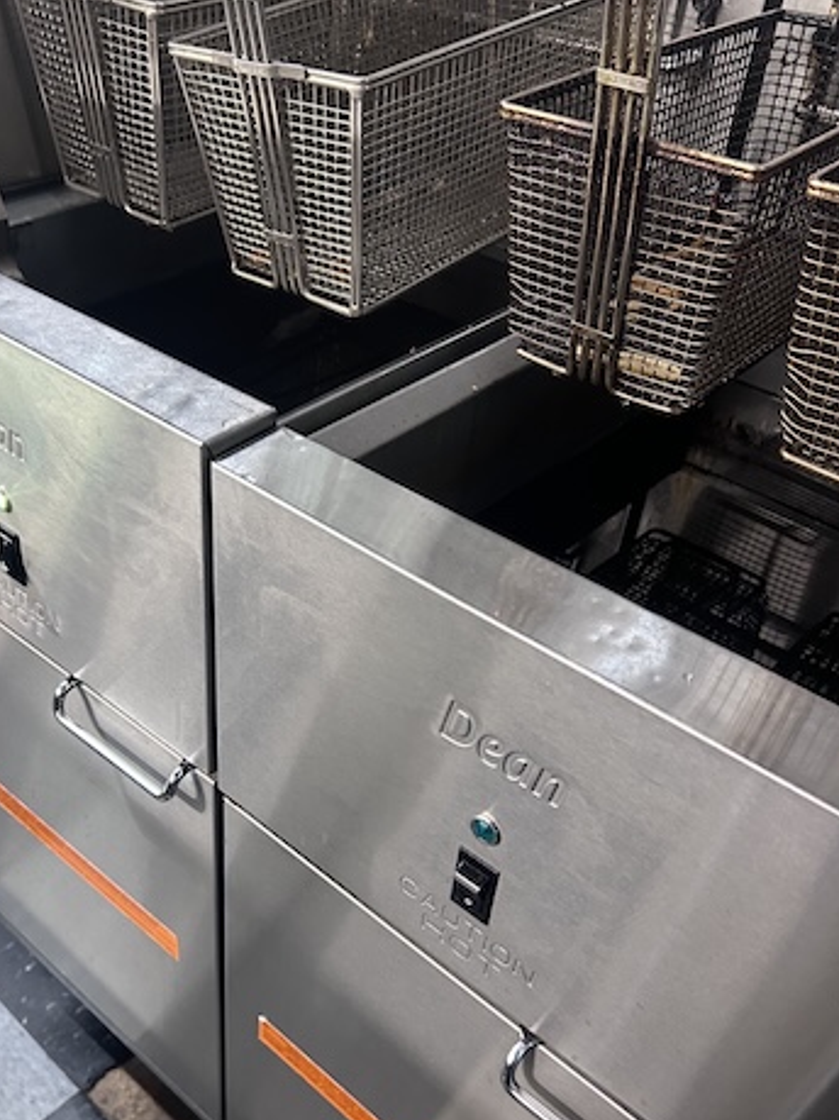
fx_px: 1099
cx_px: 322
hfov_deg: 41.5
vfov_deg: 53.6
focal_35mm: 34
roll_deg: -0.3
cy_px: 669
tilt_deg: -38.8
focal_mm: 5.7
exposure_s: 1/60
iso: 320
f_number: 1.5
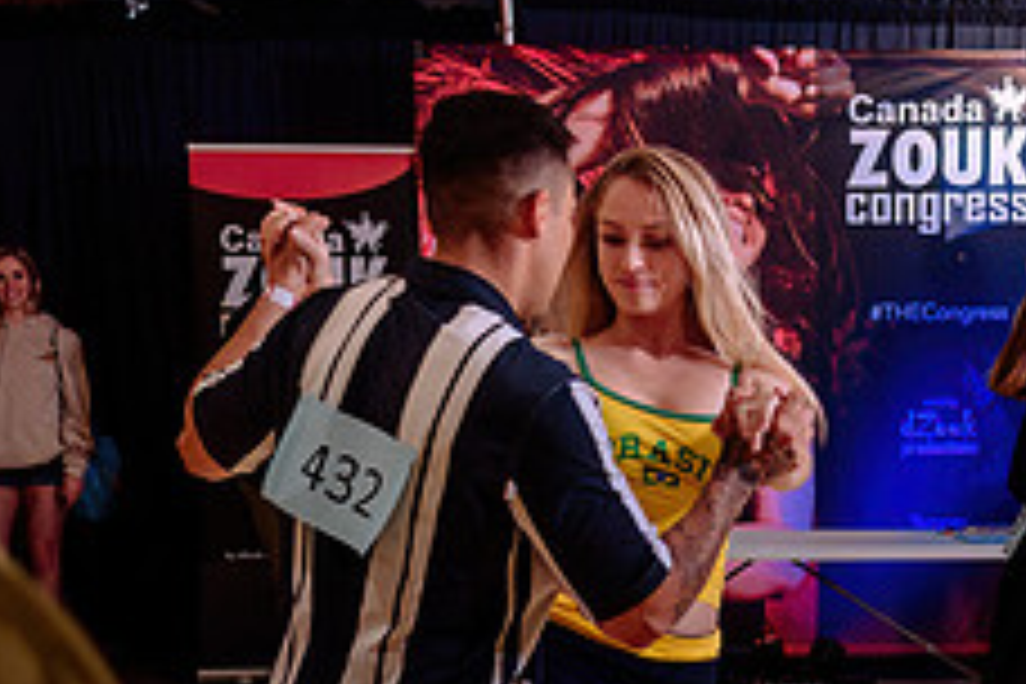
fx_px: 2736
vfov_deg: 14.1
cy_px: 592
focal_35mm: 96
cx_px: 1081
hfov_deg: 20.4
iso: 400
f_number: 3.2
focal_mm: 32
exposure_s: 1/100
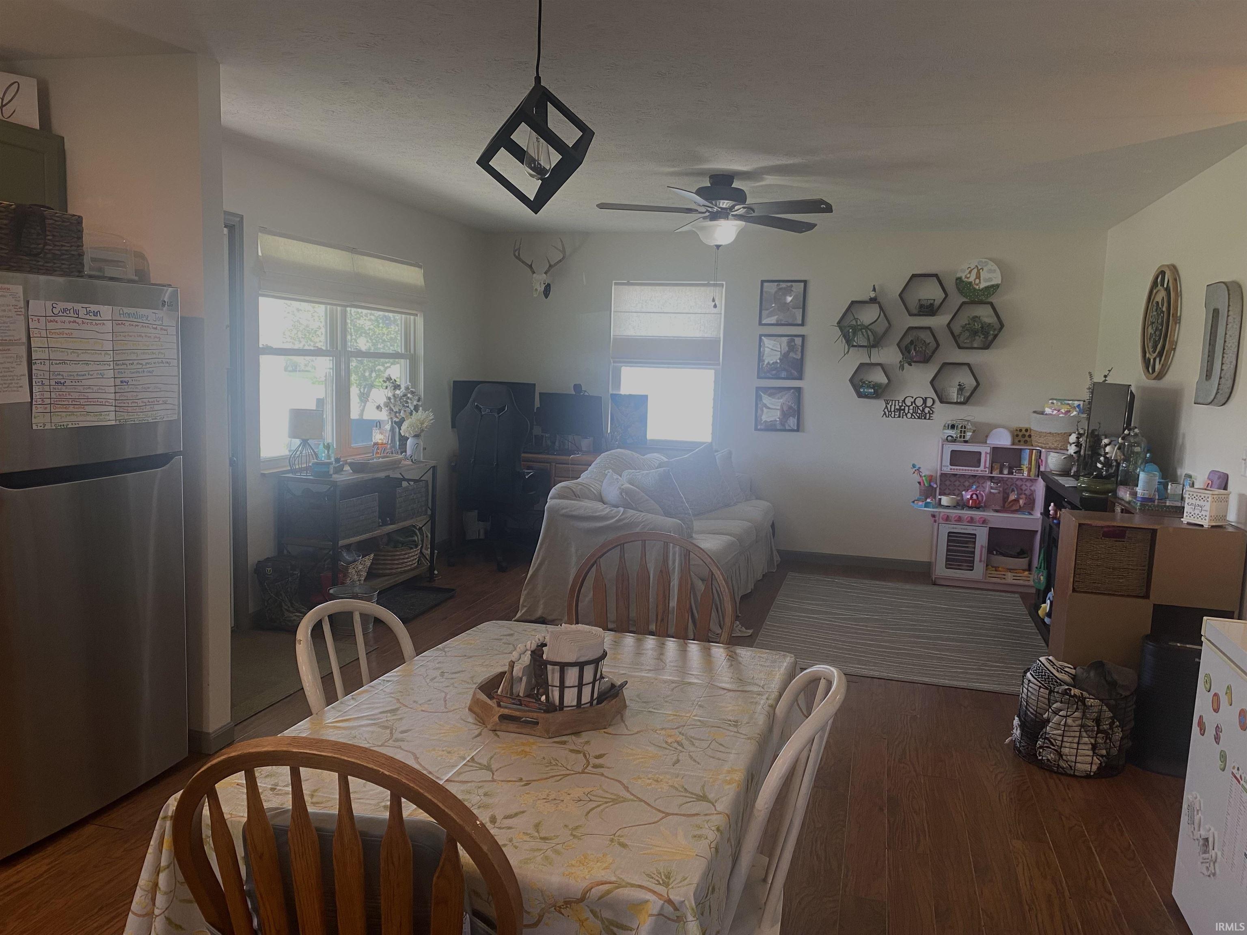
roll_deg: -1.6
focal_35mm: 26
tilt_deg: -7.9
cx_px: 624
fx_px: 937
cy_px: 468
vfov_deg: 53.1
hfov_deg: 67.3
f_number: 1.8
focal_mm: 4.25
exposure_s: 1/60
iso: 80
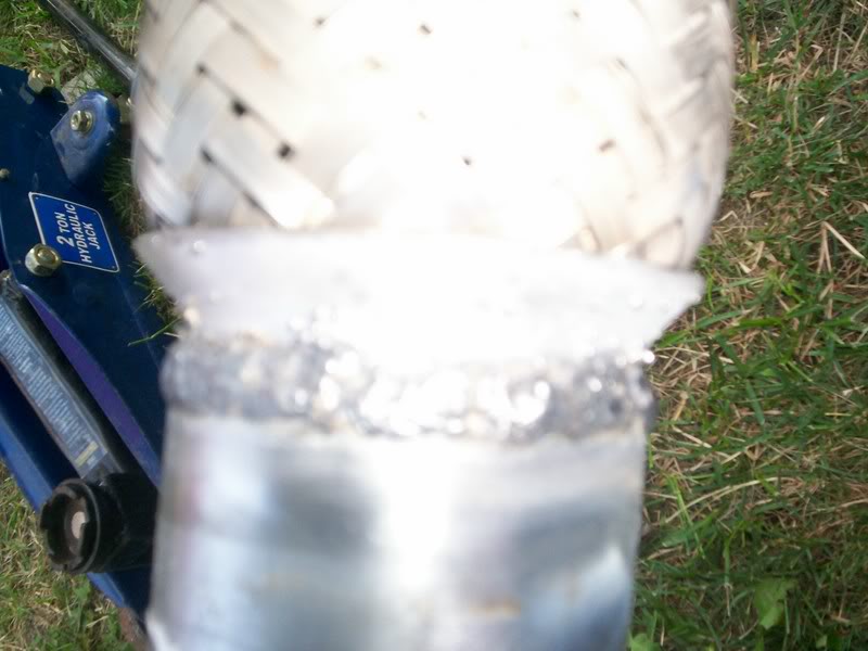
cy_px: 326
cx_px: 434
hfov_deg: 51.4
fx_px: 903
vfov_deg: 39.7
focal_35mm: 36
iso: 140
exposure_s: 1/64
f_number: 4.5
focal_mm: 5.9
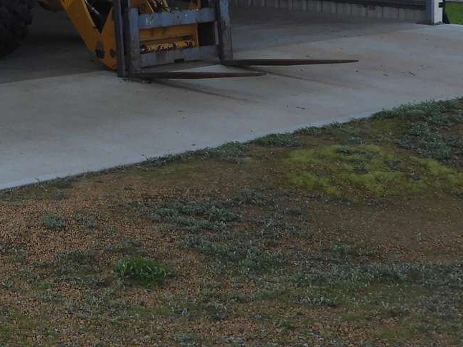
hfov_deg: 18.2
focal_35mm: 104
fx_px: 1392
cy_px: -89
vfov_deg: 13.8
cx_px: -37
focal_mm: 6.3
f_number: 3.8
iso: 100
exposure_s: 1/320
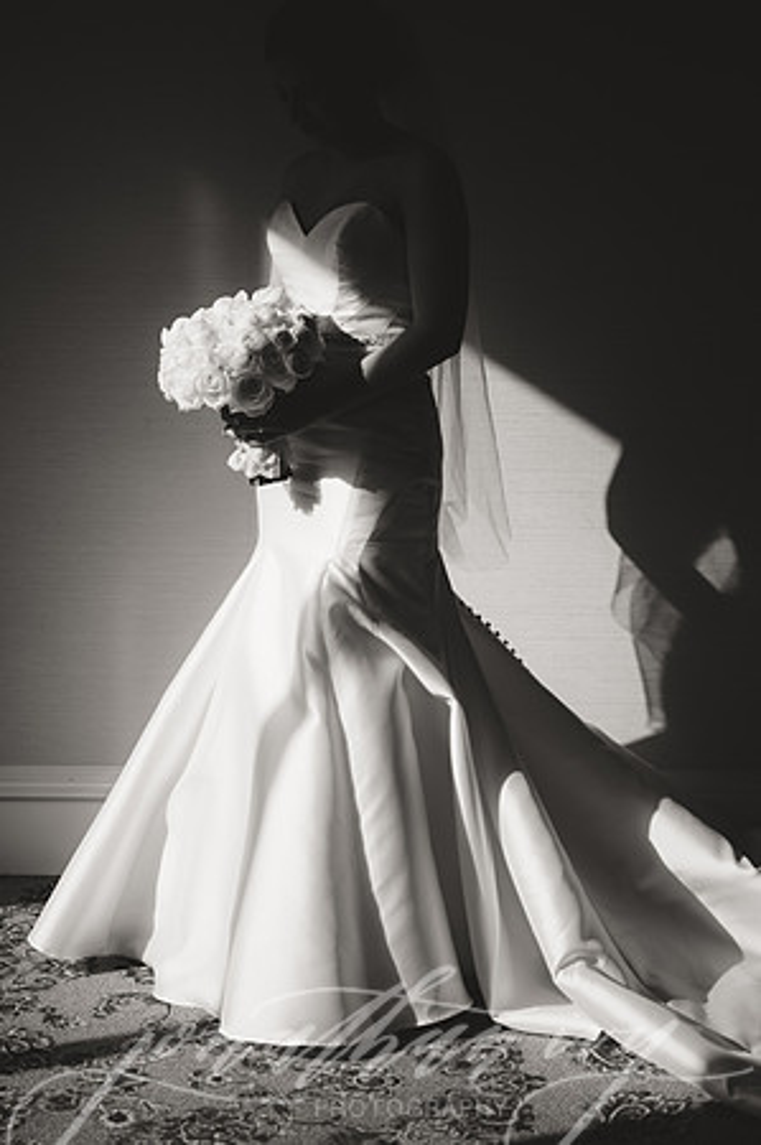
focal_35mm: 70
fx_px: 2225
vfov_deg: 28.9
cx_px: 380
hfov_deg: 19.4
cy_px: 572
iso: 400
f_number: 2.8
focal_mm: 70
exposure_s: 1/3200
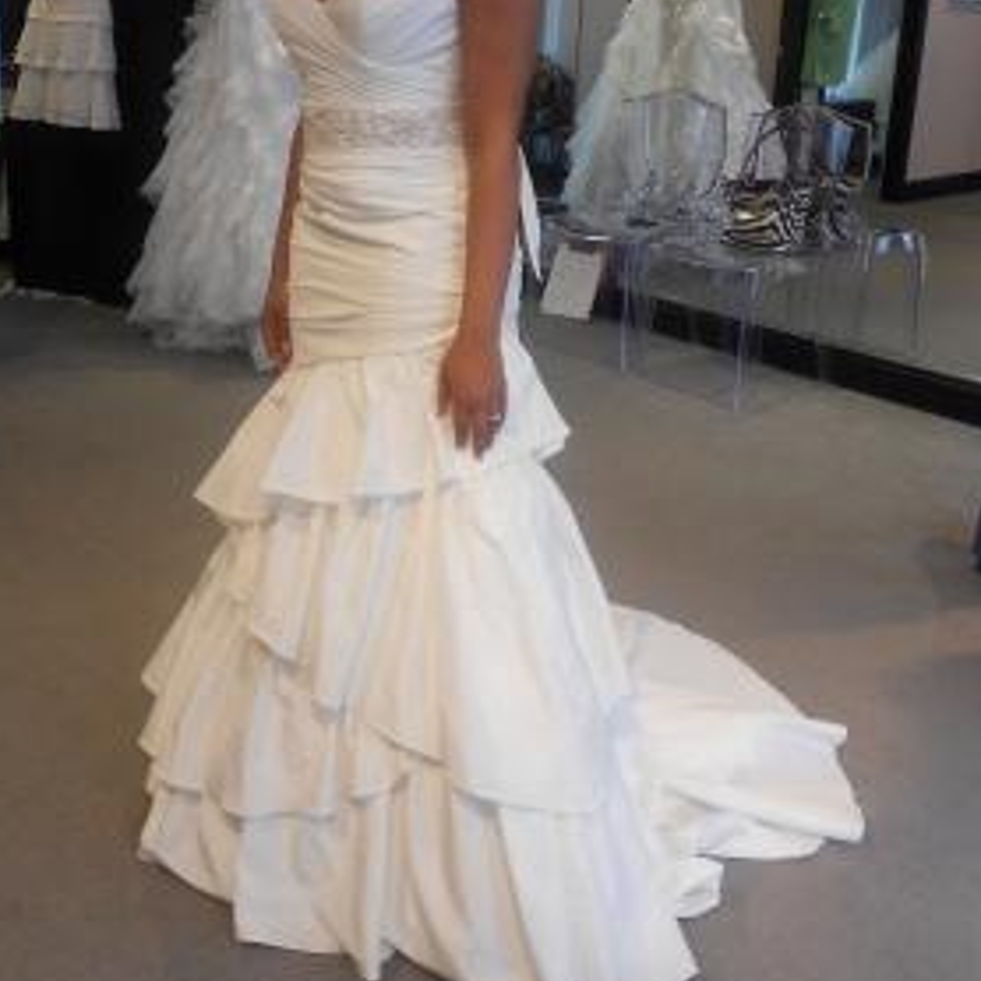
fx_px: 1186
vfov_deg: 44.0
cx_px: 395
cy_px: 300
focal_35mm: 37
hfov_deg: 44.7
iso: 125
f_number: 3.2
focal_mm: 4.6
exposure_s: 1/30
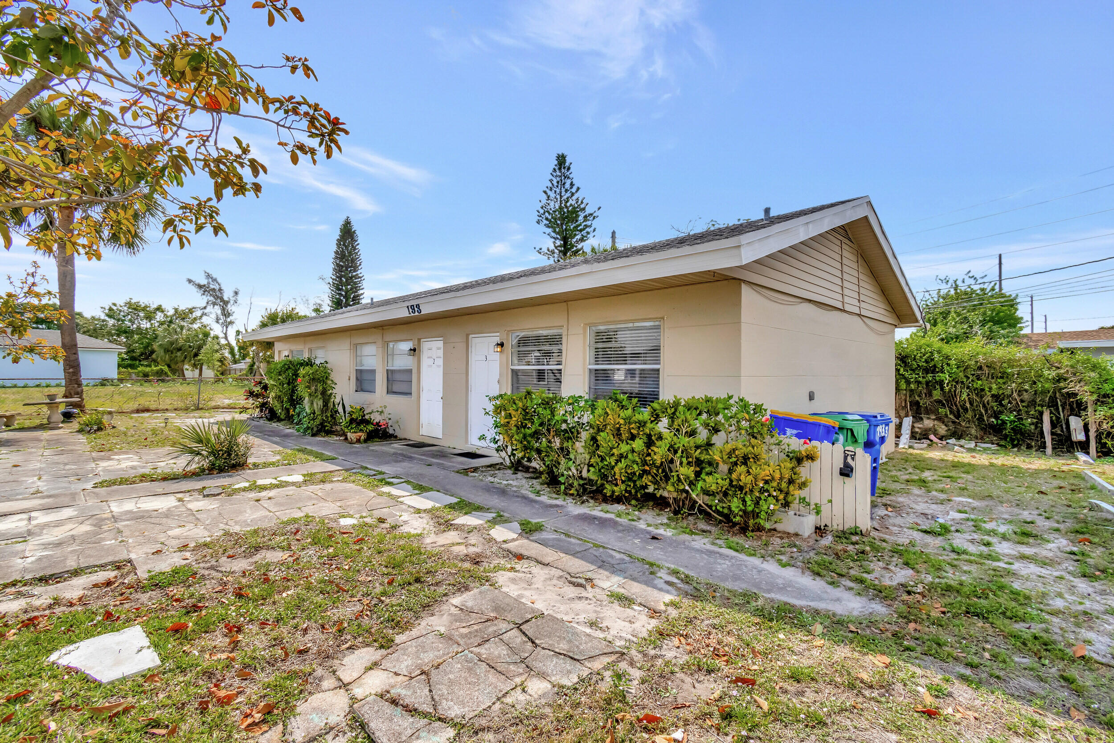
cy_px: 372
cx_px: 557
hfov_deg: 100.4
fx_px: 464
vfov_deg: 77.3
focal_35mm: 15
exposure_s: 1/2500
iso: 500
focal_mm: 10
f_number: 8
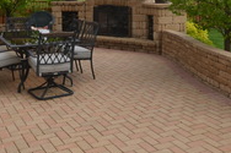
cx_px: 114
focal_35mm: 51
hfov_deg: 38.9
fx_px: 327
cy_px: -11
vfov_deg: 24.8
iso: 100
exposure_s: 1/250
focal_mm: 10
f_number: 6.3
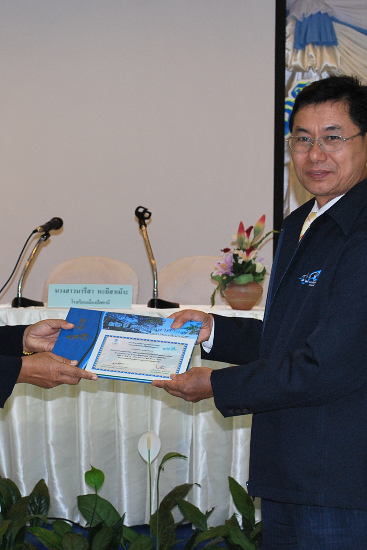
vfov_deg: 23.6
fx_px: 1315
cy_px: 274
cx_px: 106
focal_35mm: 86
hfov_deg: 15.8
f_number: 5.3
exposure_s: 1/25
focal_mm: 38
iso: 400
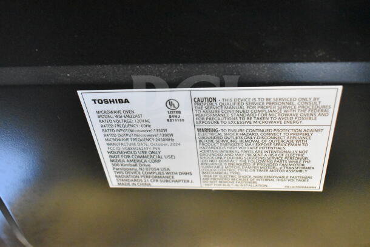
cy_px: 124
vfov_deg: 35.5
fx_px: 385
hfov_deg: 51.3
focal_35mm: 38
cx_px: 185
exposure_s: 1/40
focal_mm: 25
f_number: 4
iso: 16000
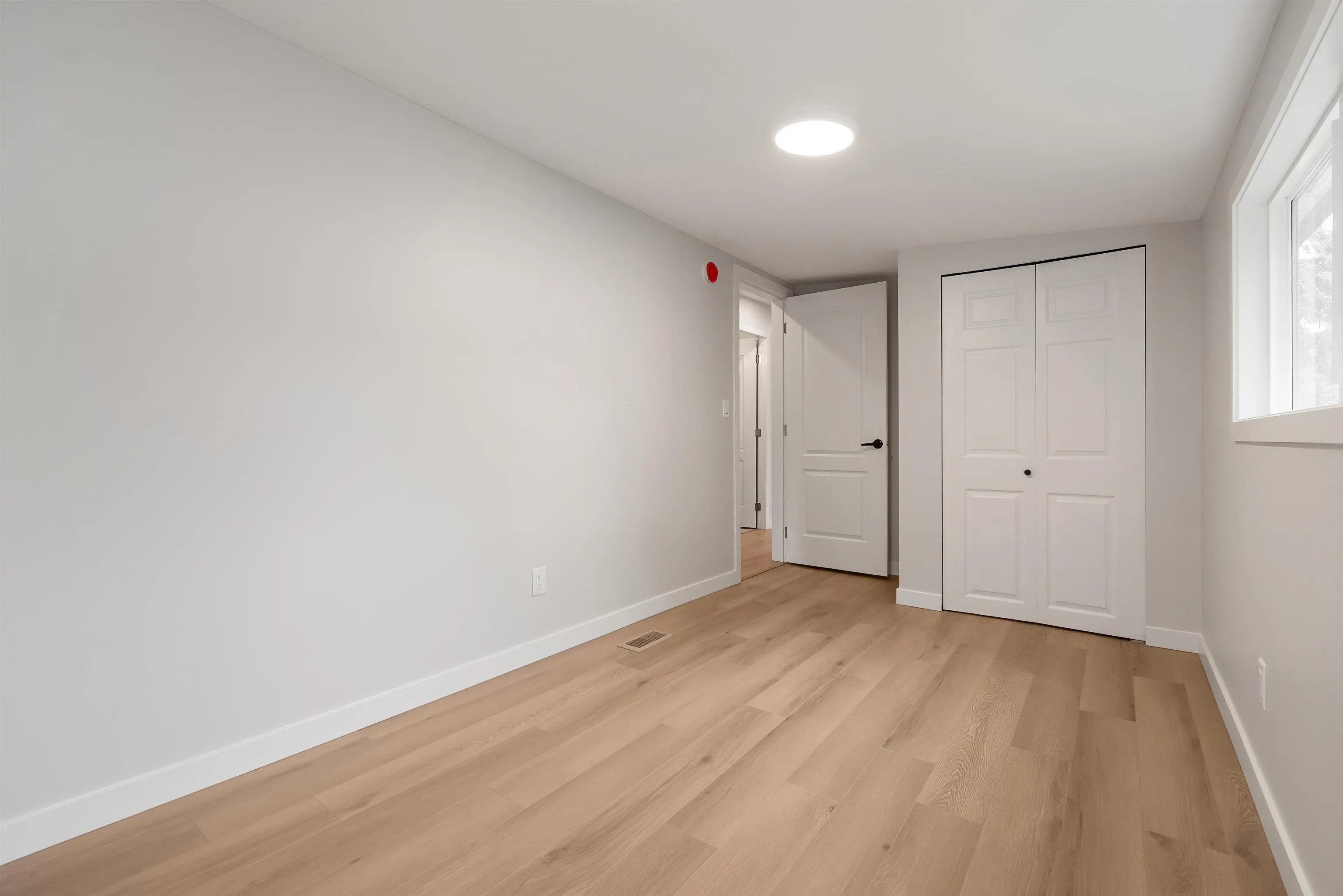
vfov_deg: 77.3
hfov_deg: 100.4
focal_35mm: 15
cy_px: 448
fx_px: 560
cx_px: 672
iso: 320
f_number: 8
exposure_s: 1/25
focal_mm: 10
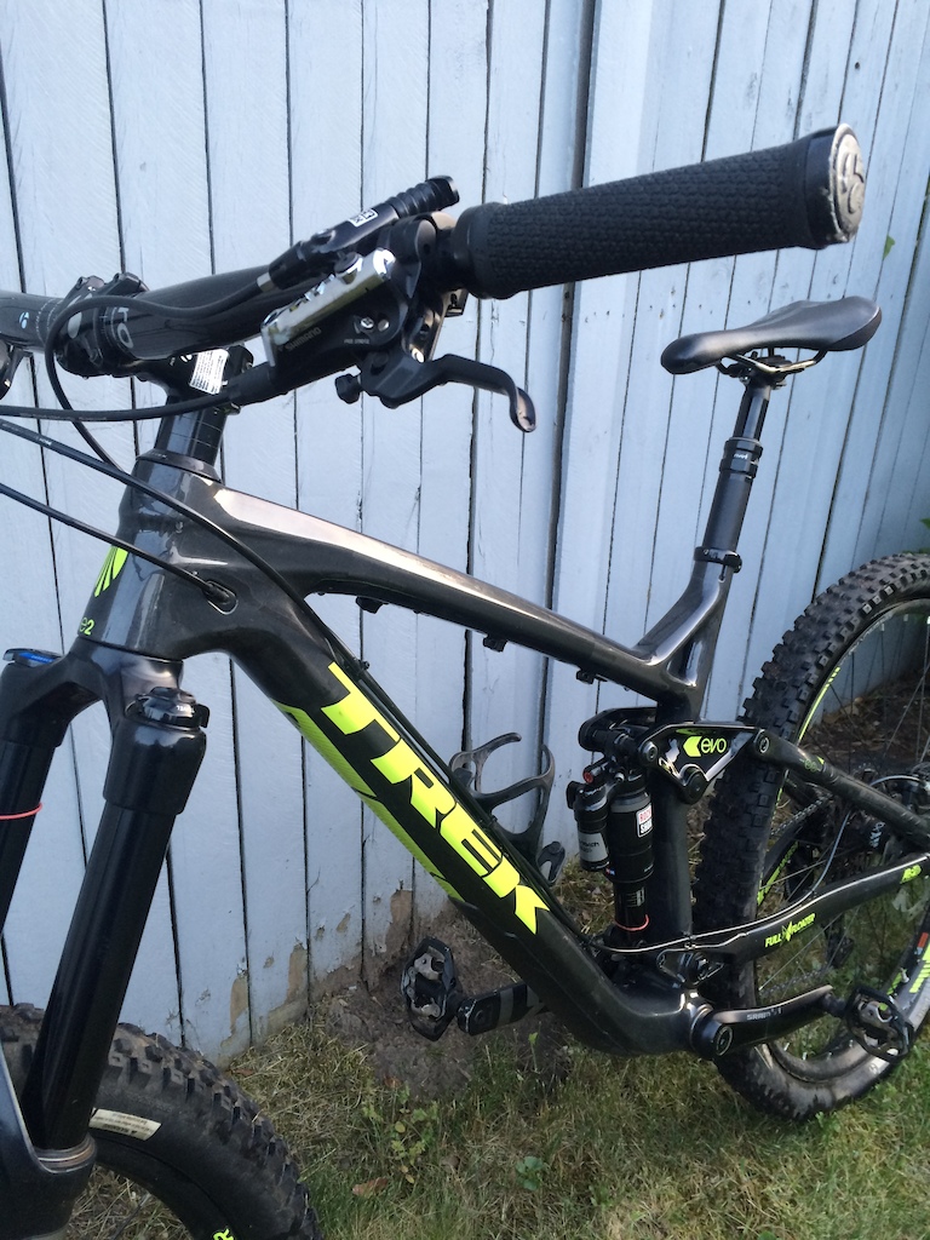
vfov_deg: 61.7
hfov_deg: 48.2
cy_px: 620
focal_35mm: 29
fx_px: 1039
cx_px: 465
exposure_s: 1/30
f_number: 2.2
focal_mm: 4.15
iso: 80
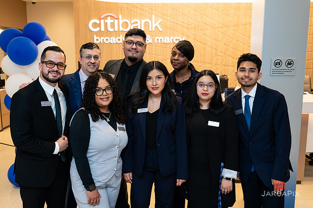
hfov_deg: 52.8
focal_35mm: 36
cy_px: 104
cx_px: 156
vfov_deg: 36.6
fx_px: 315
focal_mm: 35
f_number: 4
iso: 400
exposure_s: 1/160
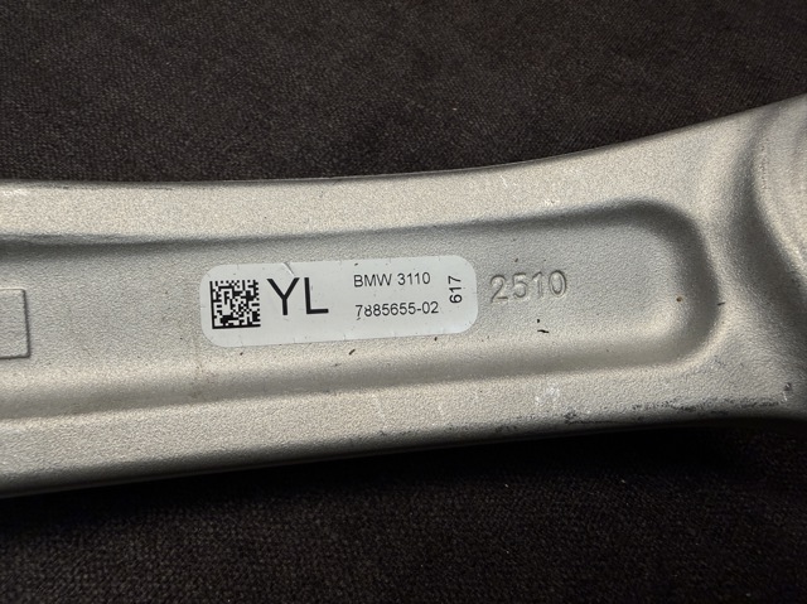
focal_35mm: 24
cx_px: 404
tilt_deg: -60.7
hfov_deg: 71.6
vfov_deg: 56.8
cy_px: 302
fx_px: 559
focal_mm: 2.22
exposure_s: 1/99
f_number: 2.2
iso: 80
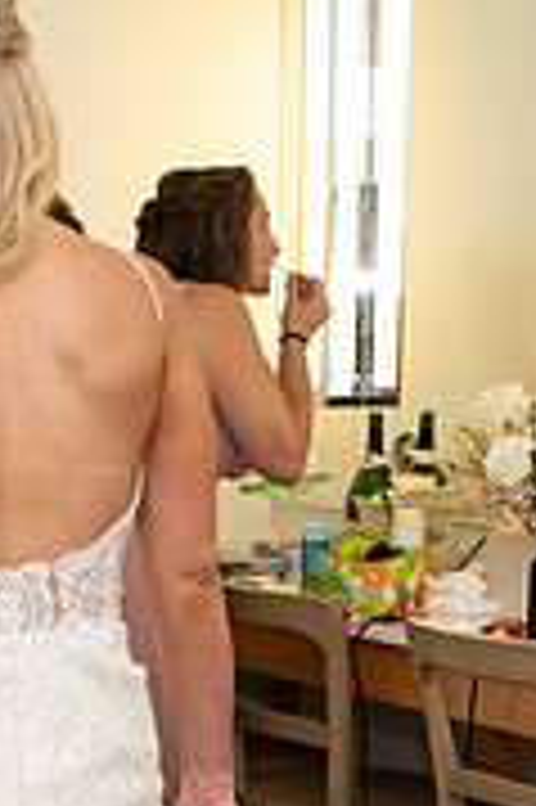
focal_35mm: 103
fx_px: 2305
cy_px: 835
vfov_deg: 19.2
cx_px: -4
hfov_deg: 13.1
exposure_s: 1/125
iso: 640
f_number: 4
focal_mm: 26
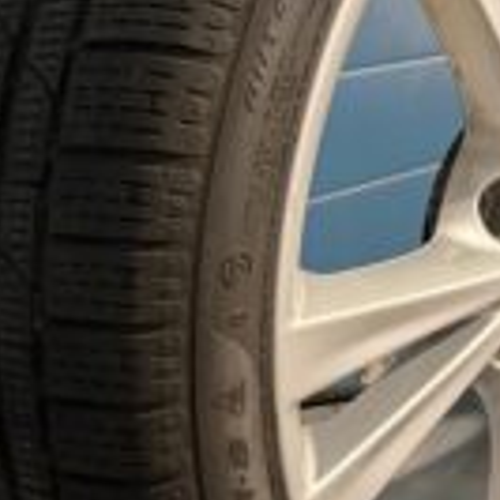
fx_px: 1128
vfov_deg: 25.0
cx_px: 353
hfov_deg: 24.8
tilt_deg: -18.1
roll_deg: -0.4
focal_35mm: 69
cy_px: 263
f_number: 1.6
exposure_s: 1/50
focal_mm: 5.96
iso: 250
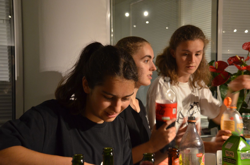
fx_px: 353
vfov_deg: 26.4
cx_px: 125
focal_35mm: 51
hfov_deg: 39.0
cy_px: 82
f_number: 4.5
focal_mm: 34
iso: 1600
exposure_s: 1/30
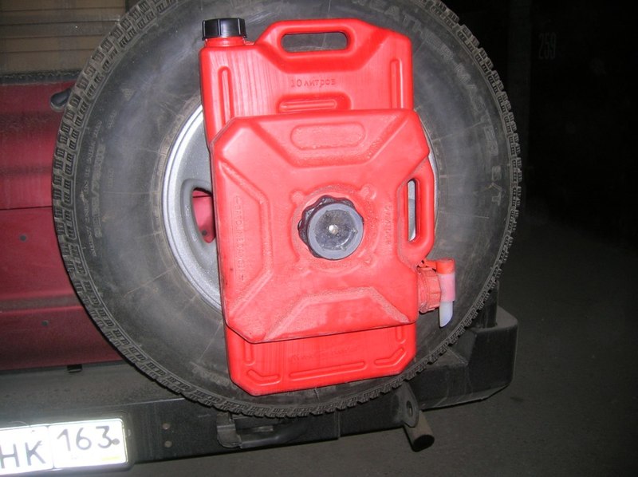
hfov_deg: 54.0
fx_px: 626
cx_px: 319
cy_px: 238
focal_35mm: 34
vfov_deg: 41.7
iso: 50
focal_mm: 5.7
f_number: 2.9
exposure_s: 1/60.1
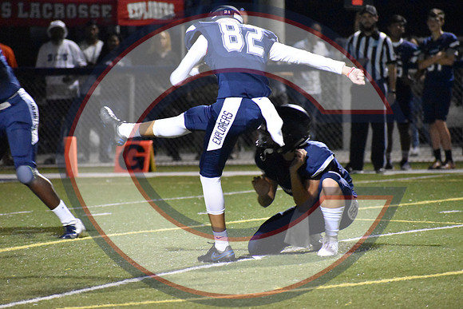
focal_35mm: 375
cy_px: 154
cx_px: 232
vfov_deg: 3.7
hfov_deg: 5.5
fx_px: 4824
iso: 12800
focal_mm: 250
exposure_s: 1/200
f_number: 6
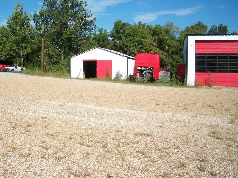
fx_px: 282
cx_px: 105
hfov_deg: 45.7
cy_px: 98
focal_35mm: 41
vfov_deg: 35.1
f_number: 5.6
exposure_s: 1/400
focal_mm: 6.3
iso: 80
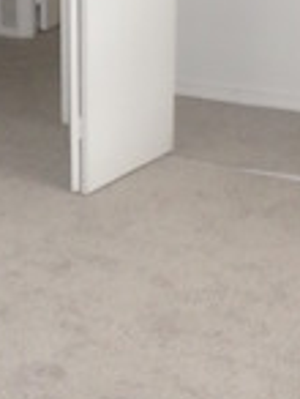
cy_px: -44
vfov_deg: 22.4
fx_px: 945
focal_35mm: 82
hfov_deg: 18.0
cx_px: 213
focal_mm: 4.5
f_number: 2.5
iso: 200
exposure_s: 1/30
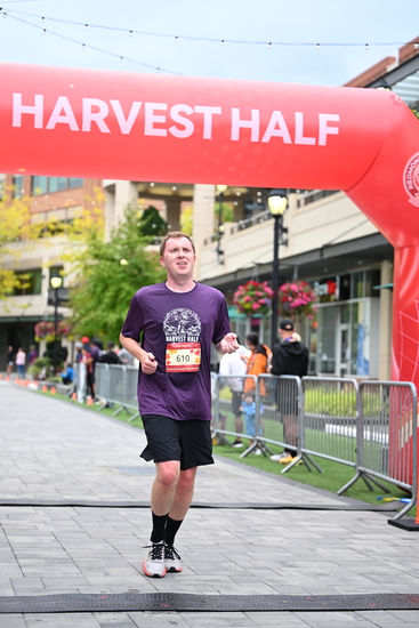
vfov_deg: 28.8
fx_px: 1221
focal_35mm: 70
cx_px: 210
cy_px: 314
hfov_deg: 19.5
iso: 800
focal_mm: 70
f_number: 2.8
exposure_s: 1/2000
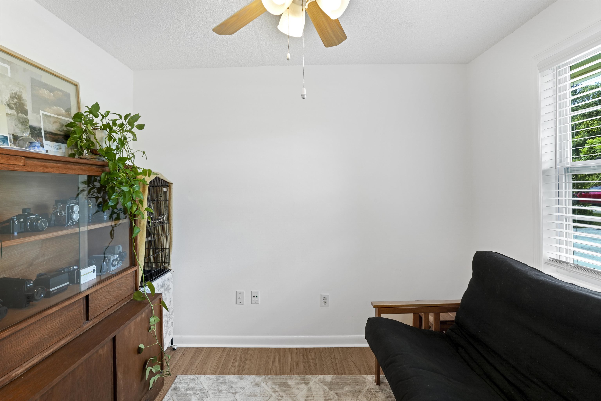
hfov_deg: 93.3
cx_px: 300
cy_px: 200
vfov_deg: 70.4
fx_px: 284
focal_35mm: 17
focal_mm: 17
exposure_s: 1/3
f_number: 8
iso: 400
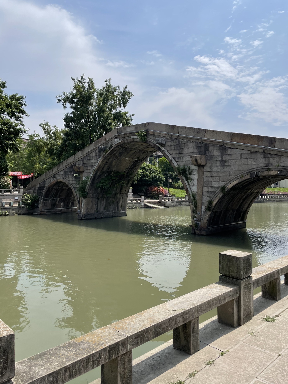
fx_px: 288
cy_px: 192
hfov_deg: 53.1
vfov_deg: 67.3
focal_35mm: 26
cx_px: 144
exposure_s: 1/5814
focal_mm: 4.2
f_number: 1.6
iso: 32
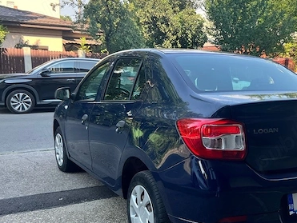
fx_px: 361
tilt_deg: -10.3
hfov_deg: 43.7
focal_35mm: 42
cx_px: 213
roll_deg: -2.4
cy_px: 135
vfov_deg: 34.3
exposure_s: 1/528
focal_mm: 5.7
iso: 50
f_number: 1.5
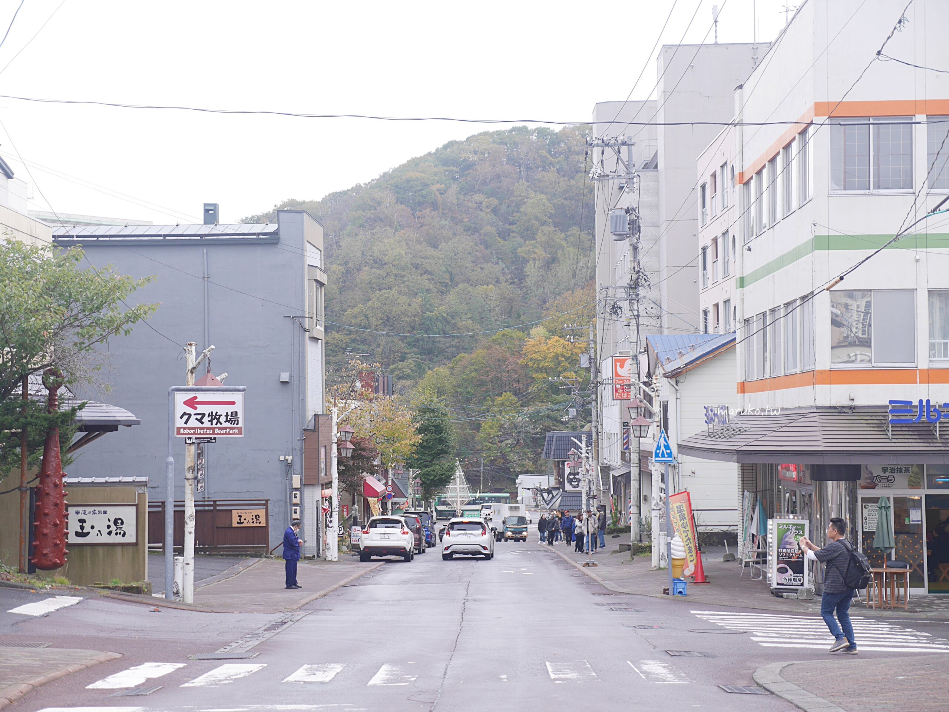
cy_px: 356
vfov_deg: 22.9
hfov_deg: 30.3
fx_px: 1755
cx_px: 474
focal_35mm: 64
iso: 200
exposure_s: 1/500
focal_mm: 32
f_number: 2.8
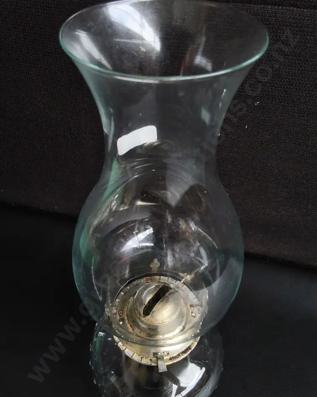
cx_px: 163
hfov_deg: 49.9
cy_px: 207
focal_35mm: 29
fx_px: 340
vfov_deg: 60.4
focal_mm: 2.87
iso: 80
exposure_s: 1/100
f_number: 2
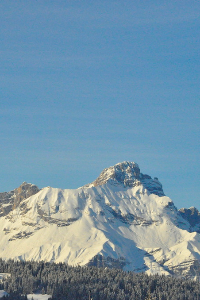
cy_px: 150
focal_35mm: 238
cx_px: 102
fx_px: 1981
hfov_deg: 5.8
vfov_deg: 8.7
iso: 3200
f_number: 16
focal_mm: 105
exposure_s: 1/4000
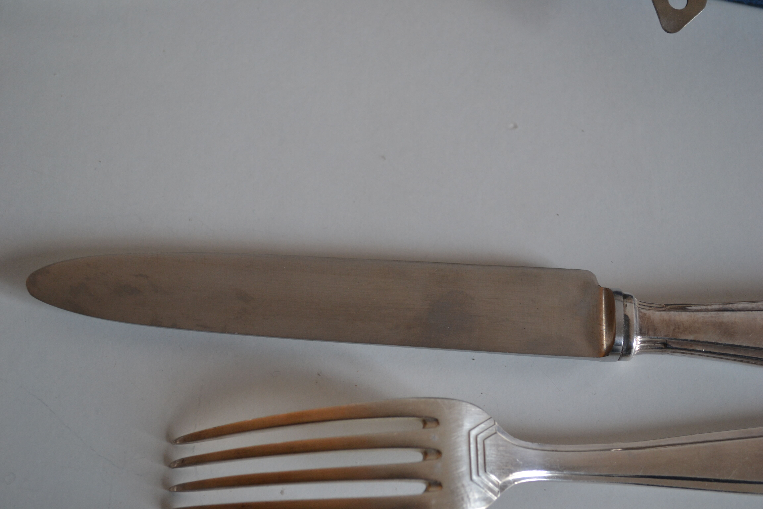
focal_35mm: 57
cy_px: 254
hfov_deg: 35.1
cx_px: 382
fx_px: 1208
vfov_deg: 23.8
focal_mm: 38
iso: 400
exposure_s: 1/20
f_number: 5
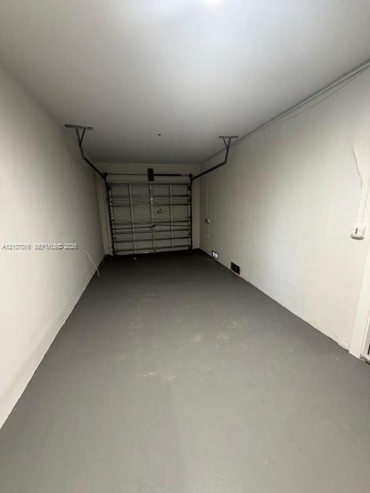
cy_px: 246
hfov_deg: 85.7
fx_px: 200
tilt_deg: -11.2
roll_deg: +0.7
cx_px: 185
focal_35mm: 14
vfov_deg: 102.1
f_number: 2.2
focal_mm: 2.22
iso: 250
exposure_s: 1/60
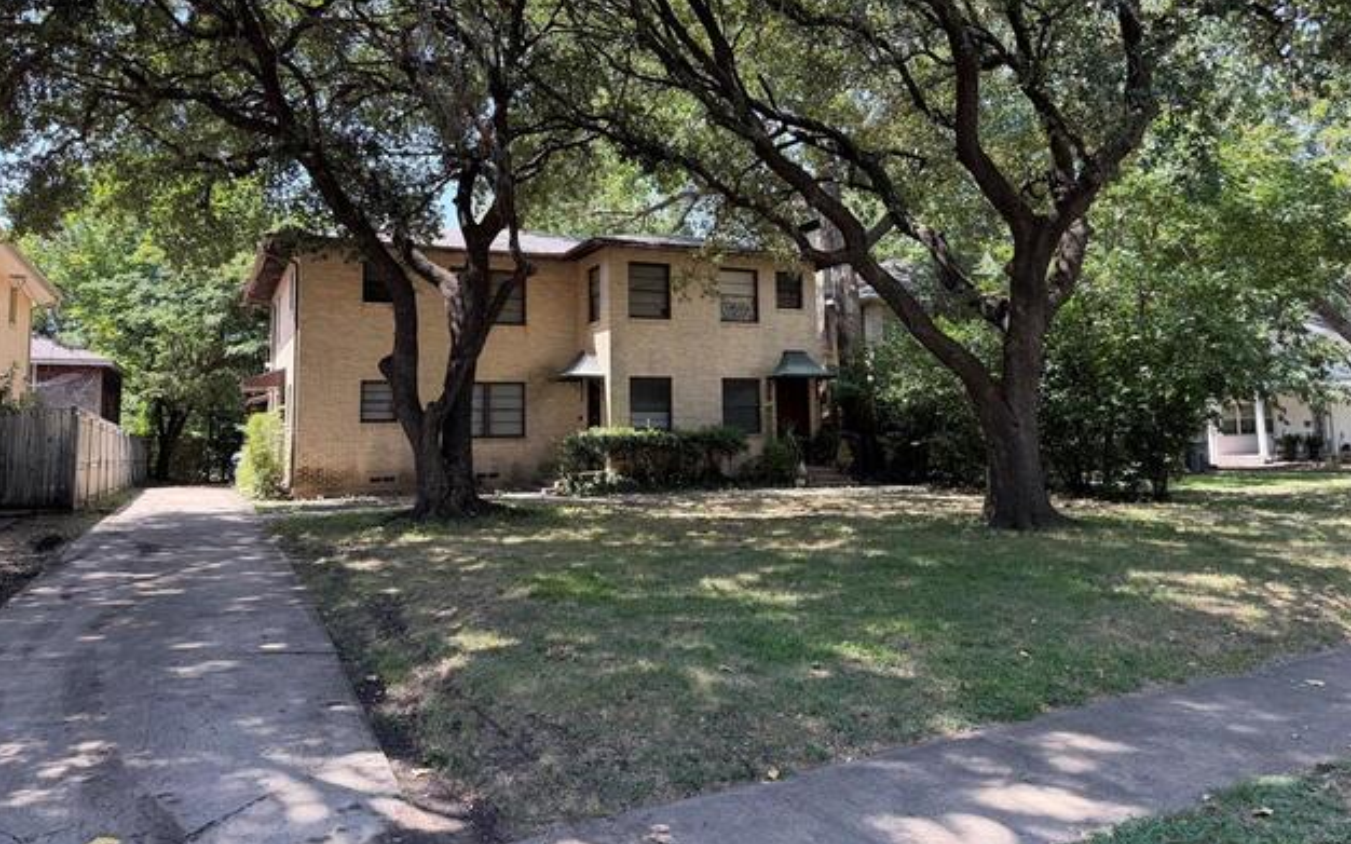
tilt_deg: +6.6
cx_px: 669
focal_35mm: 26
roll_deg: +1.4
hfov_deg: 70.4
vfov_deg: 47.3
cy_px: 332
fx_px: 957
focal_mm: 6.76
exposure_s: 1/607
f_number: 1.78
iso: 100
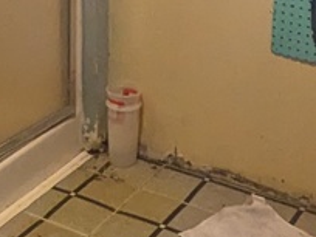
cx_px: 68
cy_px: -93
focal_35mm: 99
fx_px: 904
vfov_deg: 14.2
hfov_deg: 19.6
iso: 153
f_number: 2.2
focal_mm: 1.83
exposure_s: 1/40
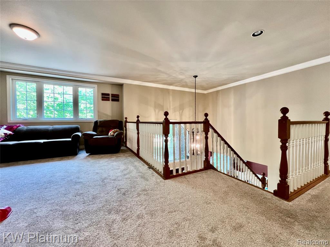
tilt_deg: -1.6
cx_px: 165
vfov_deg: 89.9
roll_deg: +0.2
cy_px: 124
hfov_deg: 106.2
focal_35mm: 13
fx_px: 124
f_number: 1.8
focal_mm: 1.57
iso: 250
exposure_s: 1/60
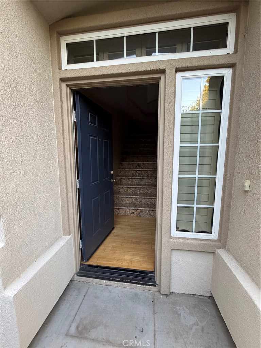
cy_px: 174
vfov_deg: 102.1
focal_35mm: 14
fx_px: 141
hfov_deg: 85.7
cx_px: 130
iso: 250
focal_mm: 2.22
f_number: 2.2
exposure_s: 1/120
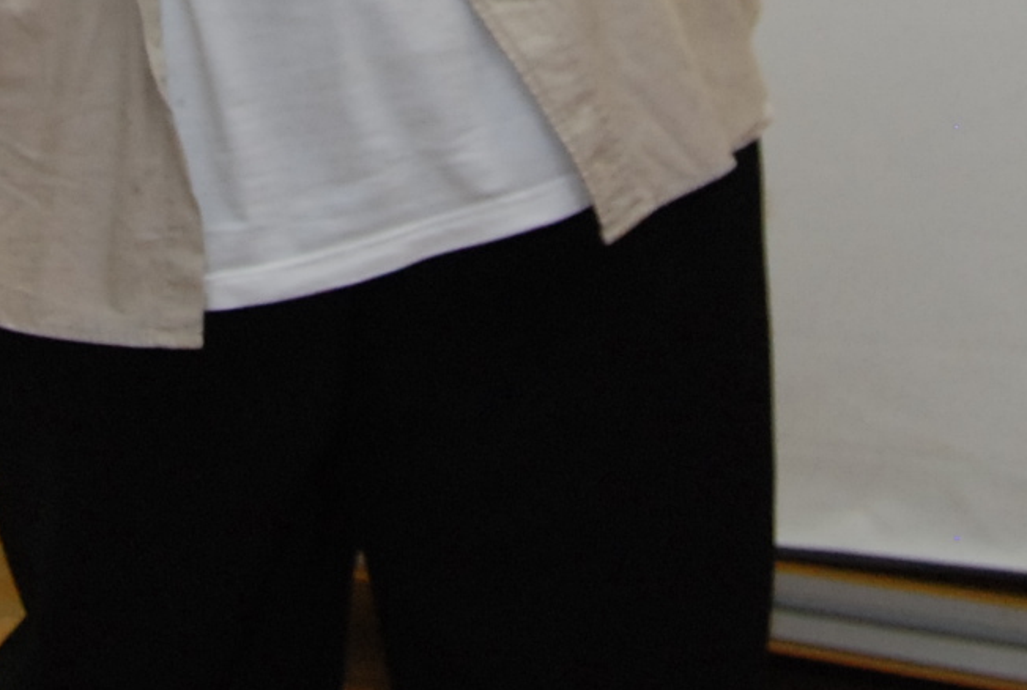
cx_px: 246
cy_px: -722
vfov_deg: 11.0
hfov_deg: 17.9
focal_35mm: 113
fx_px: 3237
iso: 500
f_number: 2.8
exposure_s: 1/125
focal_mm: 17
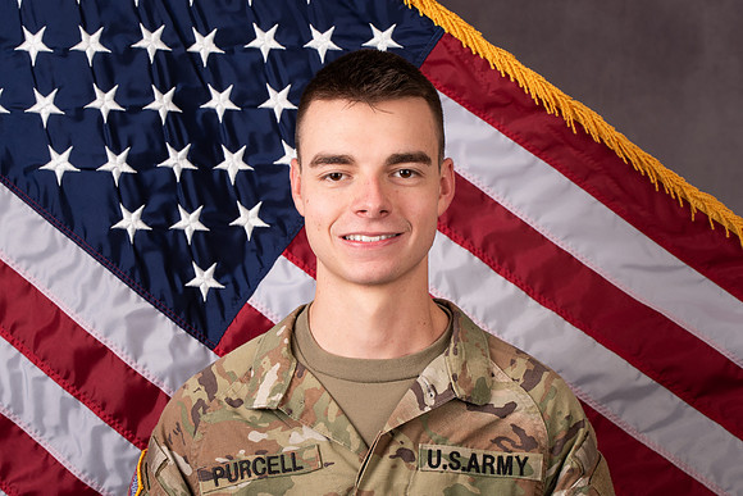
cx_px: 361
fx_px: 2553
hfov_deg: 16.6
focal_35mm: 124
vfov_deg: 11.1
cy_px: 250
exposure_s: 1/160
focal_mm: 80
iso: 100
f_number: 8
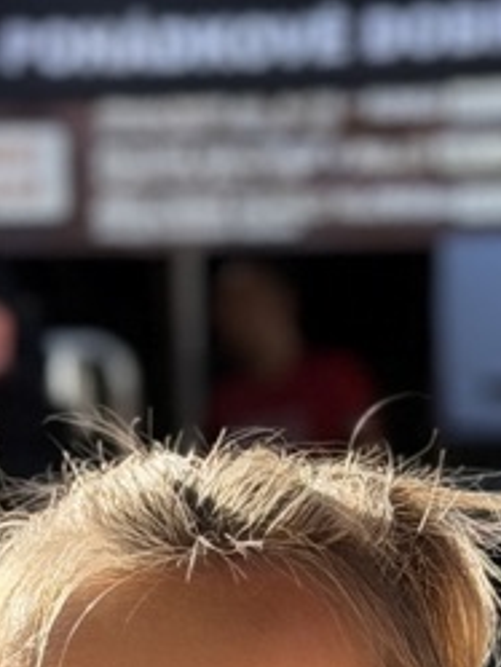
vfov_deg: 7.0
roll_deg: +0.0
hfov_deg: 5.5
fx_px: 5206
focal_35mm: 270
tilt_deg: -12.5
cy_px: 1530
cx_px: 279
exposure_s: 1/1456
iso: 80
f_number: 1.78
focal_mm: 6.76
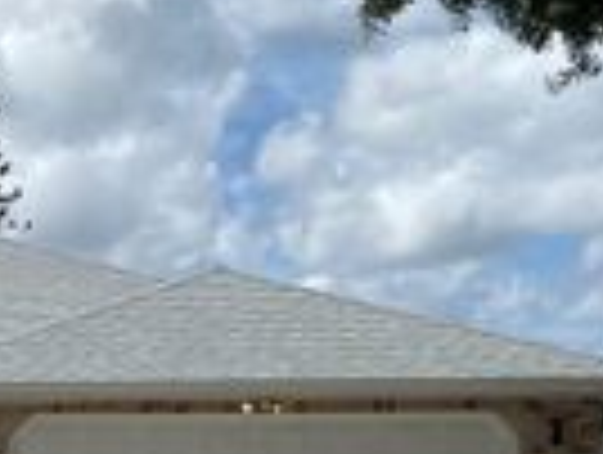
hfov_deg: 19.1
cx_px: -122
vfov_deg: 14.7
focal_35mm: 97
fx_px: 1693
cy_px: 573
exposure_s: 1/7692
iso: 32
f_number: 1.8
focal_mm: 4.25
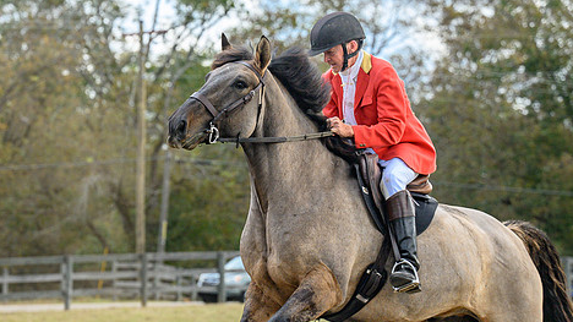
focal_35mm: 190
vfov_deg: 6.4
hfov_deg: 11.3
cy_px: 290
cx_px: 110
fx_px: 2886
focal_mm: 90
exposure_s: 1/1000
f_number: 3.5
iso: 640
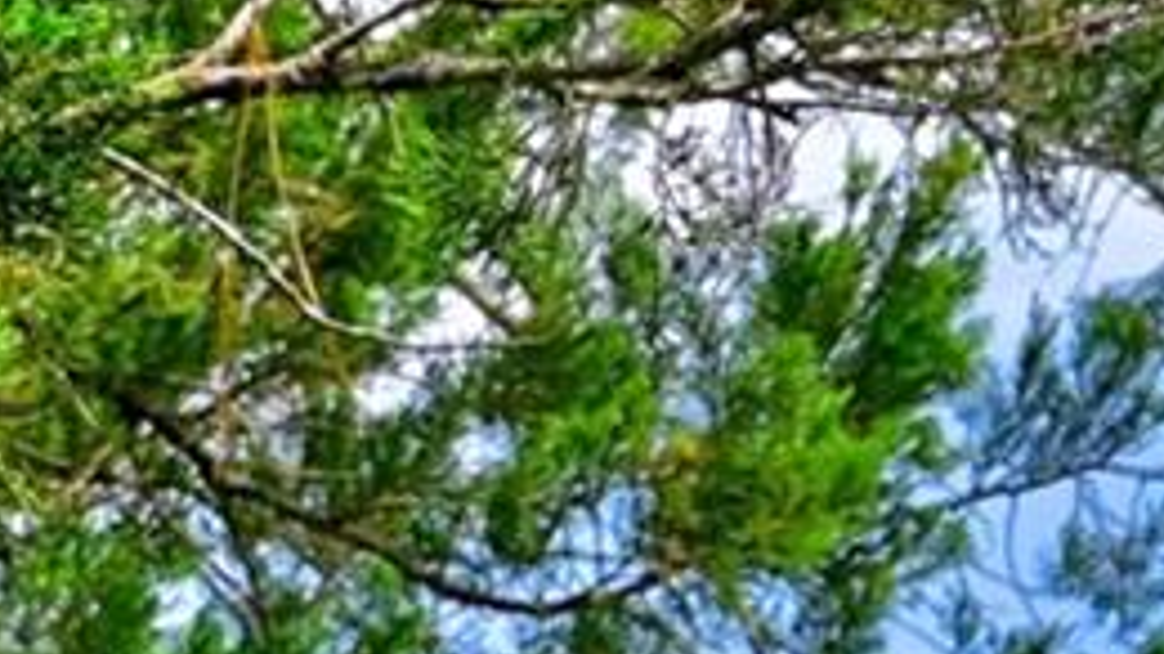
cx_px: -3044
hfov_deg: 7.1
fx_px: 7620
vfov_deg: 4.4
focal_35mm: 247
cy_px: 2795
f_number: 8
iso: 400
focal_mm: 30
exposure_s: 1/400
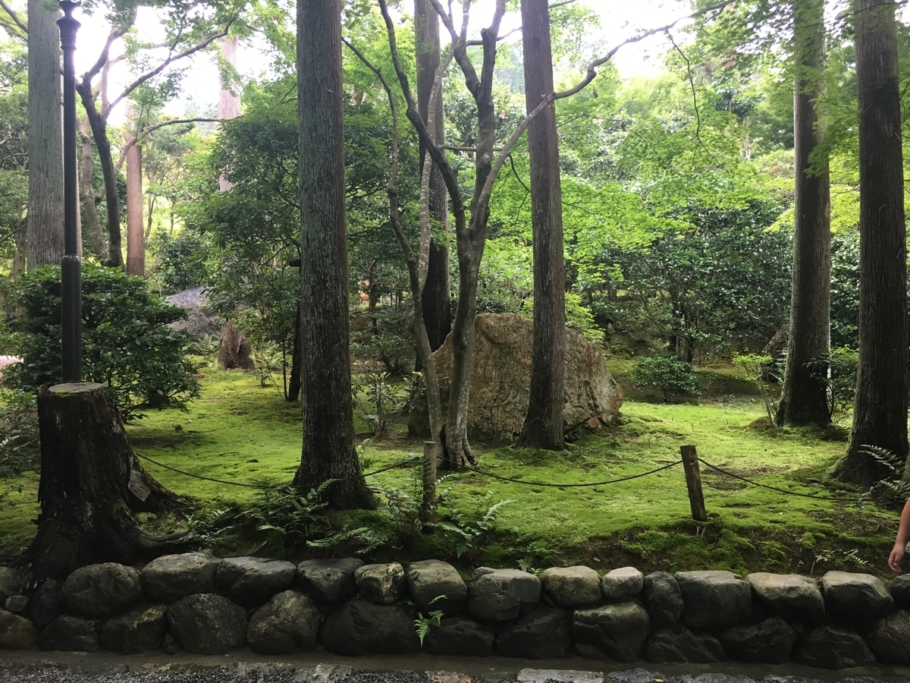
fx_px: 762
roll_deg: +1.3
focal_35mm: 29
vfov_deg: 48.2
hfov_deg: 61.7
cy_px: 342
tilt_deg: +1.9
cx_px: 455
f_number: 2.2
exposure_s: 1/30
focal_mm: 4.15
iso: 40
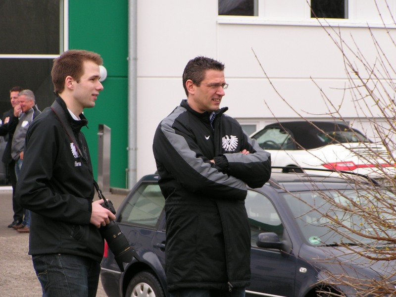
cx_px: 198
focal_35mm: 188
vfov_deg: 7.9
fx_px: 2151
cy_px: 148
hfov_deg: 10.5
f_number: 4.5
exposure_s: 1/160
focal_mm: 28.8
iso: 50
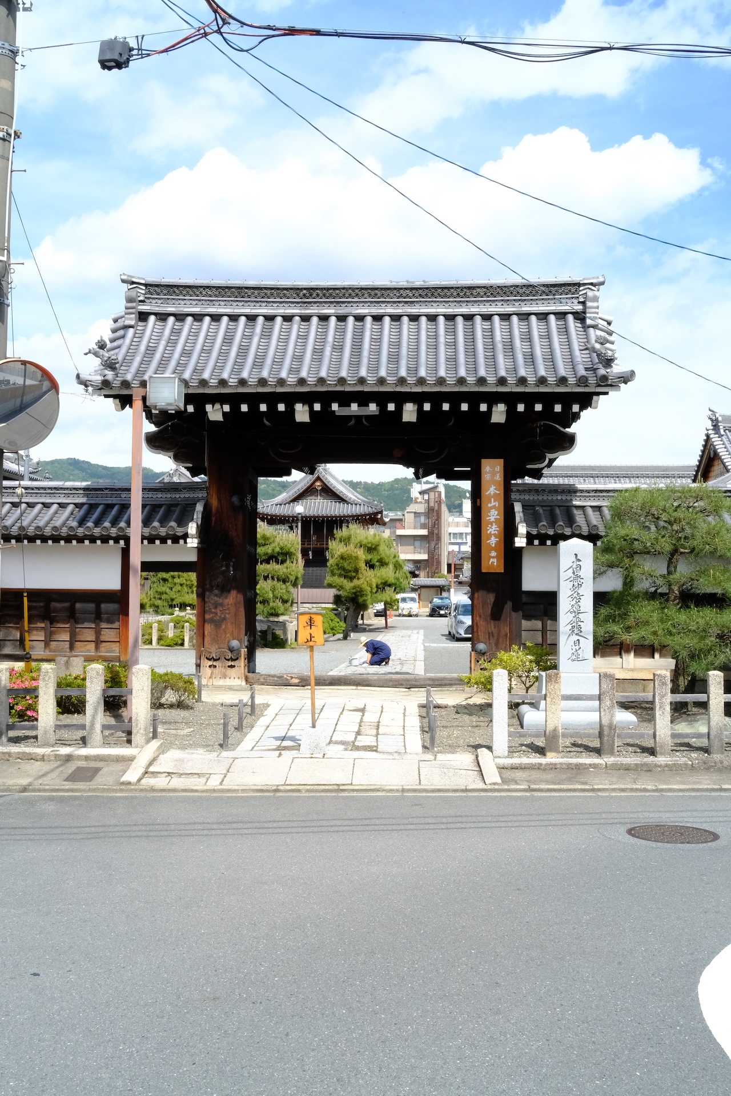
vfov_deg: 54.4
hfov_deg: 37.9
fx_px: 1066
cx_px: 366
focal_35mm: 35
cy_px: 548
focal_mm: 23
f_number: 16
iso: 1600
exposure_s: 1/500
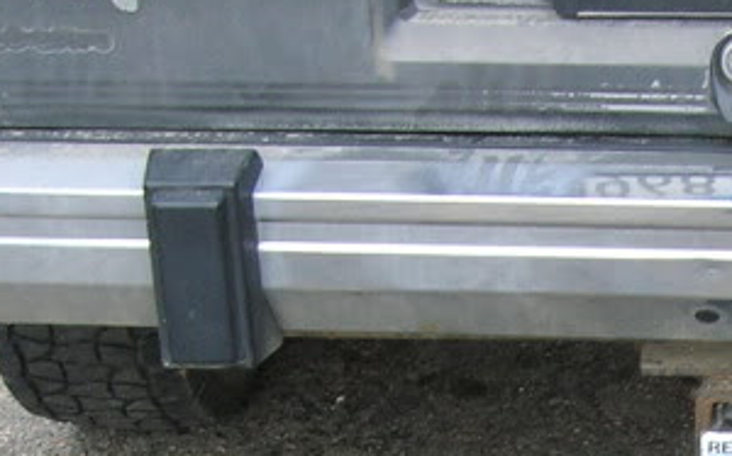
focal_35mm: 123
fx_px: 2452
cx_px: 752
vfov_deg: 10.3
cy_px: 688
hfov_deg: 16.6
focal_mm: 5.7
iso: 50
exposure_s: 1/37
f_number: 4.9
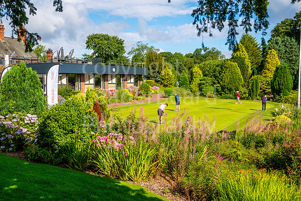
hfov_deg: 49.6
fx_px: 326
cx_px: 150
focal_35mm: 39
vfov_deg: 34.2
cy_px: 100
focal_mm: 39
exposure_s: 1/800
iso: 160
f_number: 5.6
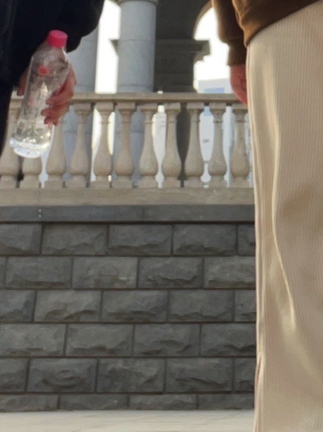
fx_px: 685
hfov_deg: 26.5
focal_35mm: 55
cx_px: 133
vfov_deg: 34.7
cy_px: 152
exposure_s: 1/389
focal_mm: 2.71
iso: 25
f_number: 2.2
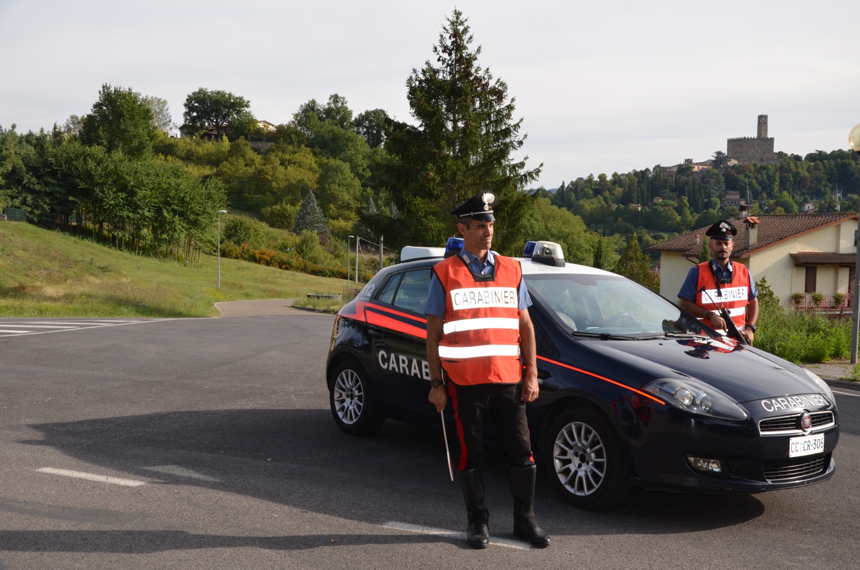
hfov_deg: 46.5
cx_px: 430
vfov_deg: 31.8
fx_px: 1001
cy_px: 285
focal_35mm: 42
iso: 100
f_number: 7.1
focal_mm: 28
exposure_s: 1/200
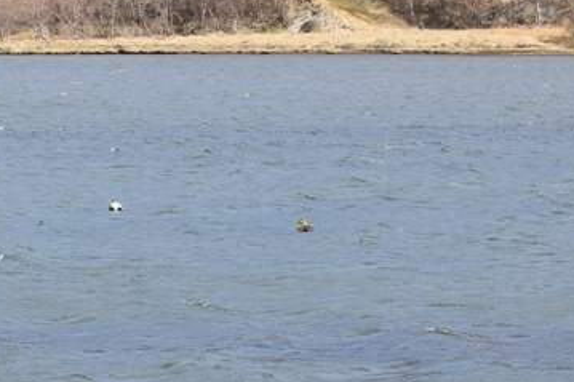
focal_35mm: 235
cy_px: 472
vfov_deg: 5.8
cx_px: -122
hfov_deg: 8.6
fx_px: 3752
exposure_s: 1/320
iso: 200
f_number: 9
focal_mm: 55
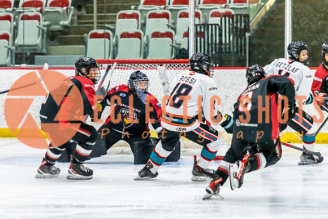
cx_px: 71
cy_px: 149
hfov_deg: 7.9
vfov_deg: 5.3
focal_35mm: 260
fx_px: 2366
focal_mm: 155
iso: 2800
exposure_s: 1/640
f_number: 2.8
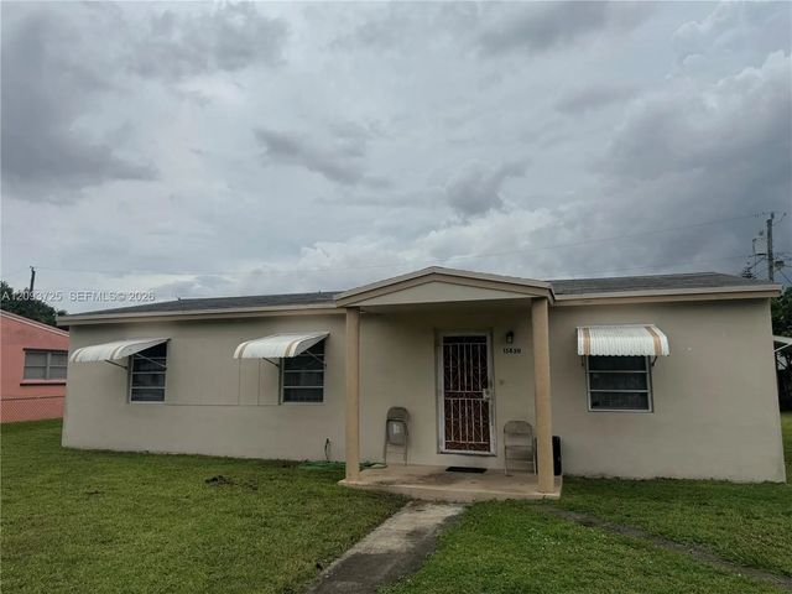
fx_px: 549
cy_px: 297
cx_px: 396
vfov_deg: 56.8
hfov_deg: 71.6
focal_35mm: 24
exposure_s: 1/9009
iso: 80
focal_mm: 6.76
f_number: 1.78
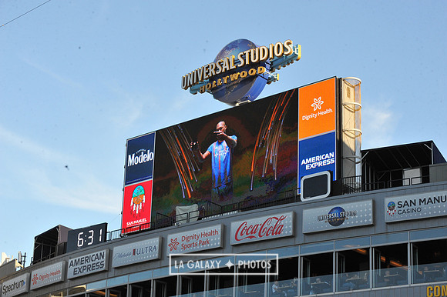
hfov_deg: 23.7
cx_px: 224
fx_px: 1067
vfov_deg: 15.9
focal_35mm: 86
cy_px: 148
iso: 1600
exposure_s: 1/640
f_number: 13
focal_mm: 86
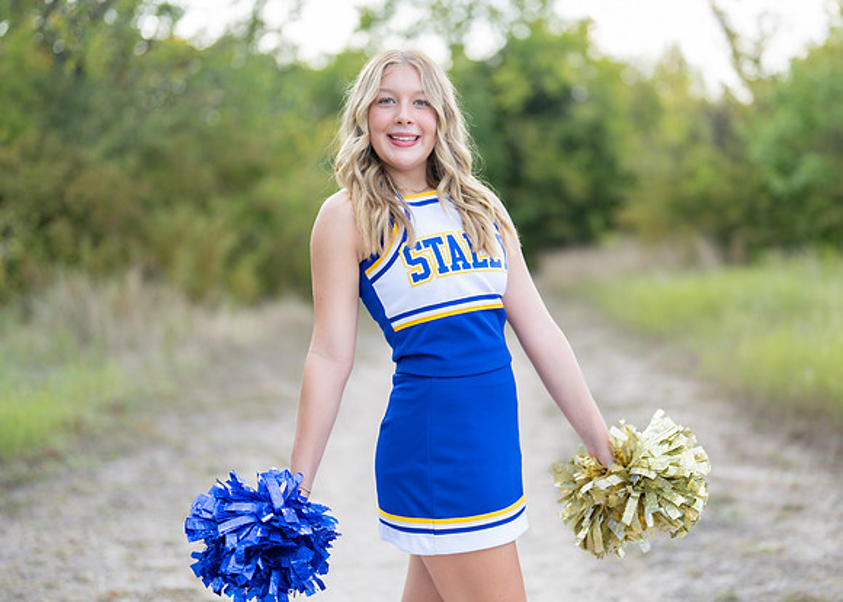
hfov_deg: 32.7
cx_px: 459
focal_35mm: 60
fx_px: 1434
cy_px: 304
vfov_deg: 23.7
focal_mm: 50
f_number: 1.2
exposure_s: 1/800
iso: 100
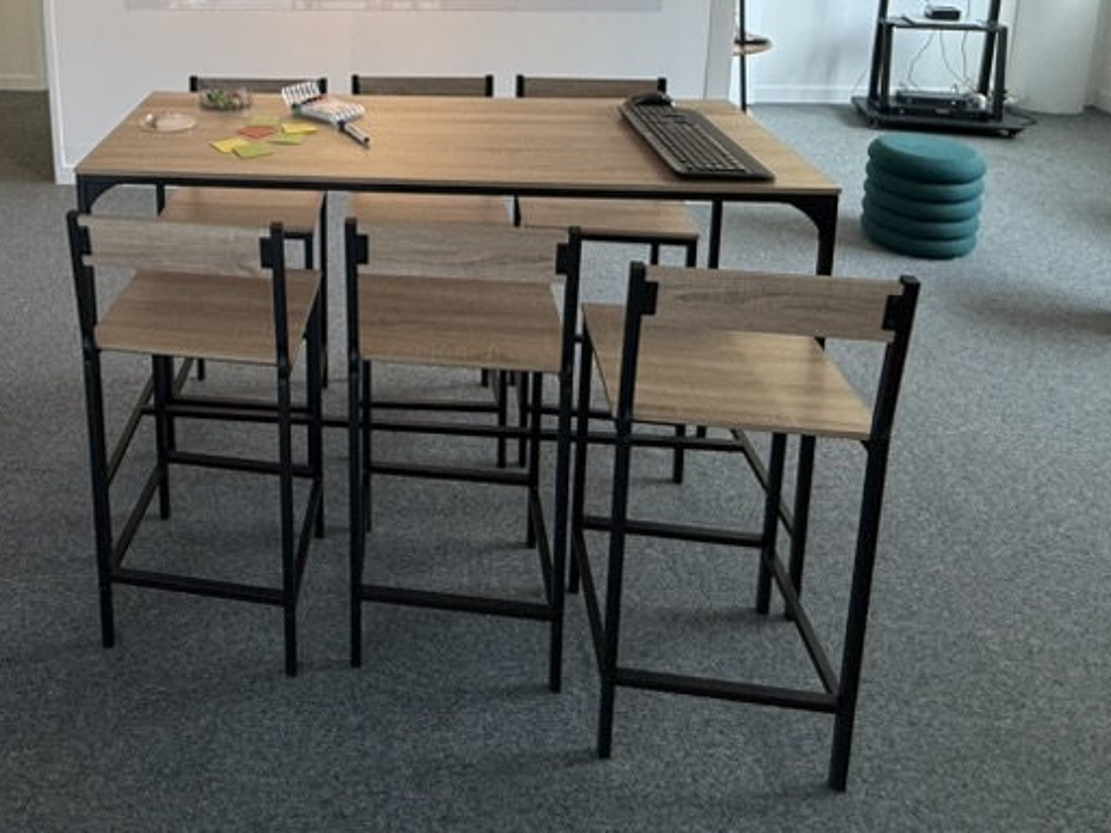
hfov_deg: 60.4
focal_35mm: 28
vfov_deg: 43.3
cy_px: 17
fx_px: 899
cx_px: 293
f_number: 2.2
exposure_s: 1/100
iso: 160
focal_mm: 2.22
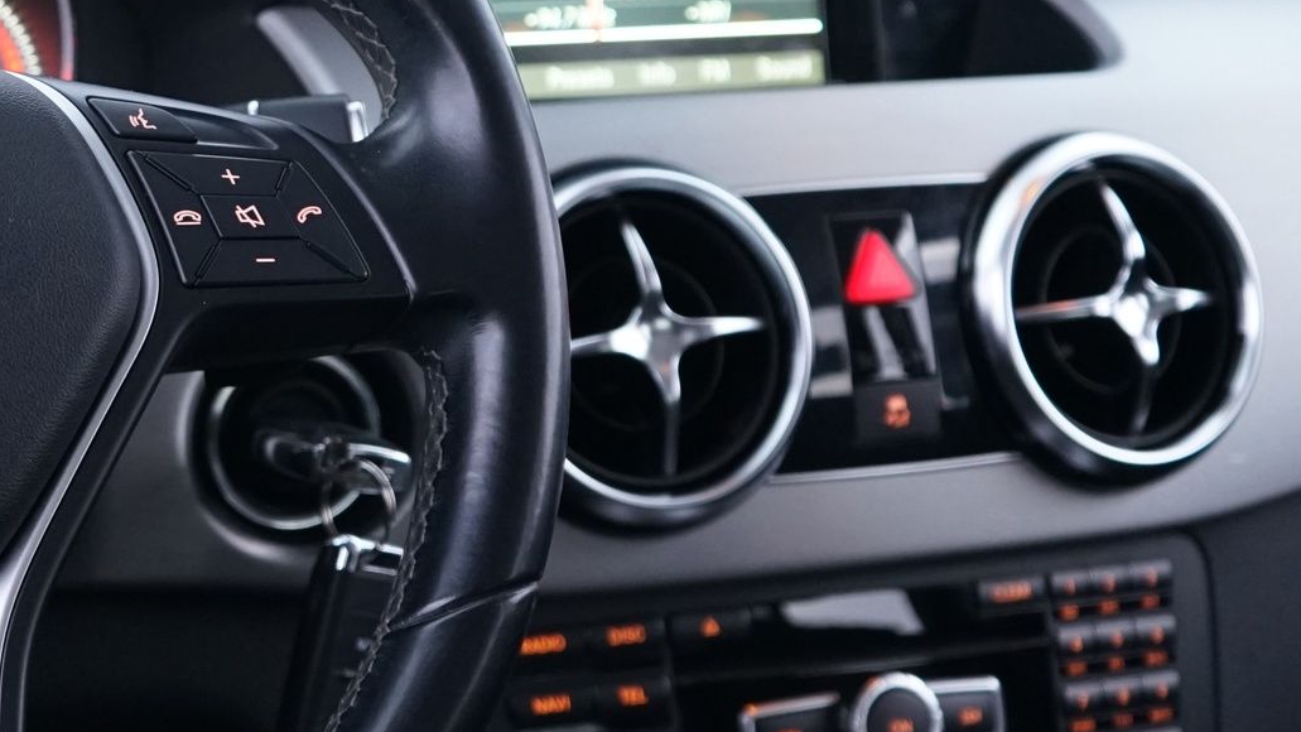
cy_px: 233
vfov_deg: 12.9
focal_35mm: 94
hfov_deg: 22.0
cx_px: 61
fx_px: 3243
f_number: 4
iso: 2000
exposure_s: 1/13
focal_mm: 37
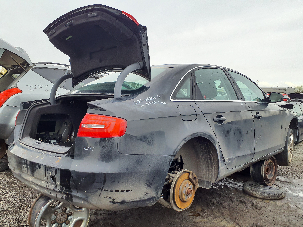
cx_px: 152
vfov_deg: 51.4
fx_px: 236
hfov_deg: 65.3
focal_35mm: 27
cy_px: 114
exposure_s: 1/804
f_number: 1.9
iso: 40
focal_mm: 3.58
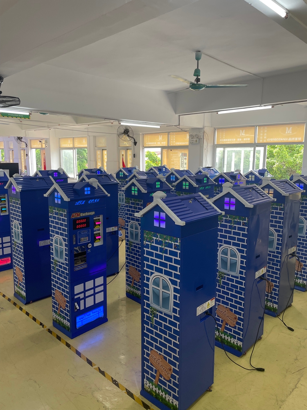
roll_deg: -0.1
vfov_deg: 67.3
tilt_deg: -9.2
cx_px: 154
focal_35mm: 26
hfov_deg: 53.1
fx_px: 307
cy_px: 205
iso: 64
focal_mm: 4.2
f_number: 1.6
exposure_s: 1/121
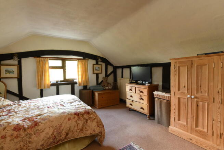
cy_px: 75
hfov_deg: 90.0
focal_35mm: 18
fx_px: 112
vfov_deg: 67.4
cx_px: 112
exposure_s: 1
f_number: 9
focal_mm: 18
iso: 320
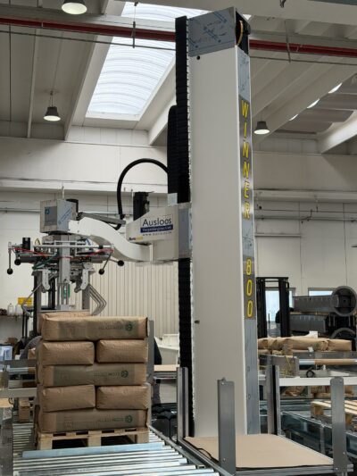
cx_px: 178
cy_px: 238
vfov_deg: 39.6
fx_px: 660
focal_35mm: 48
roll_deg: +1.2
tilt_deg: +7.2
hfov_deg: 30.3
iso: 100
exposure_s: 1/202
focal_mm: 6.76
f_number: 1.78
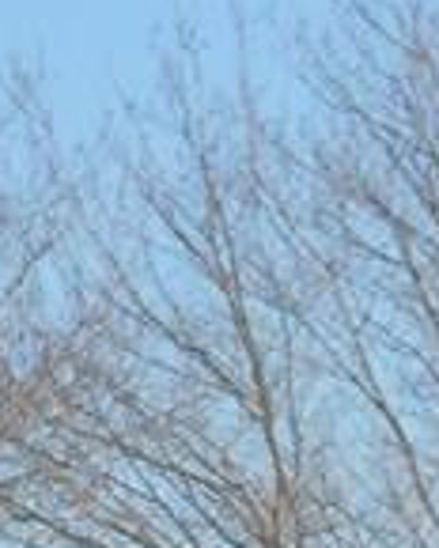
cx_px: -1098
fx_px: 6285
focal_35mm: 387
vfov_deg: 4.8
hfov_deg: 3.8
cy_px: 1379
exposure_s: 1/500
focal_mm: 10
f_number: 4.9
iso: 80
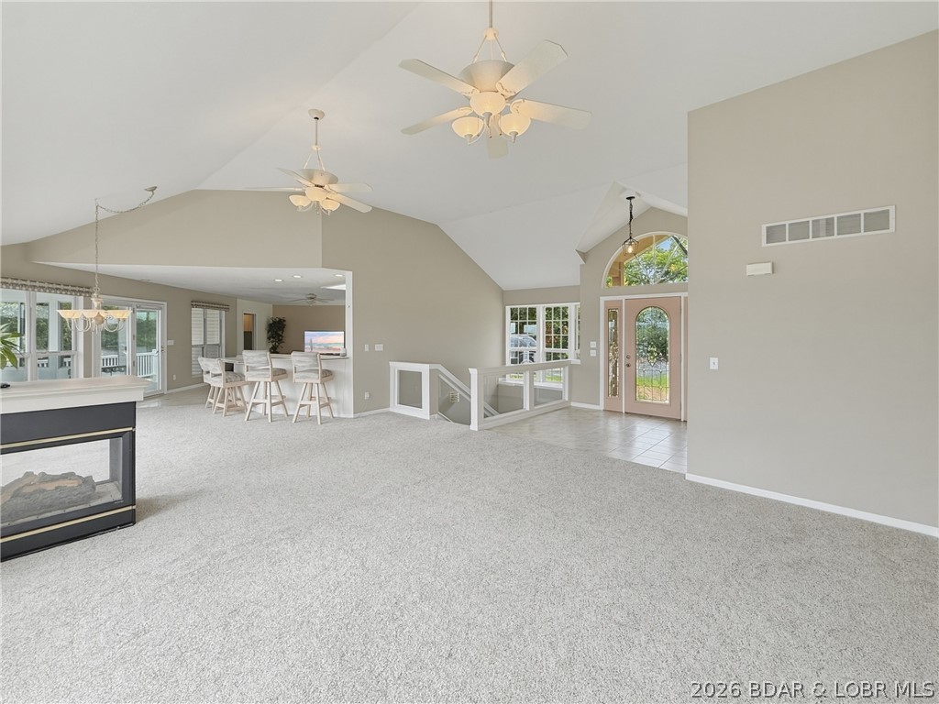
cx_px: 470
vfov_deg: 85.7
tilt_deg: -2.0
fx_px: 380
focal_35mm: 14
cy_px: 352
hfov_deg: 102.1
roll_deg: +0.6
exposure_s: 1/138
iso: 50
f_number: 2.2
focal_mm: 2.2
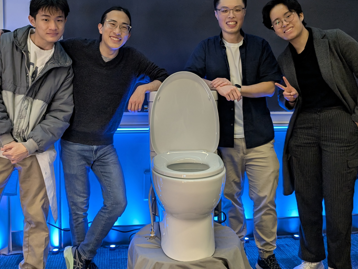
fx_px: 394
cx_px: 177
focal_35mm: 38
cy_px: 113
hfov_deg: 48.9
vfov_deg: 37.7
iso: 190
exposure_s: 1/40
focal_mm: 6.9
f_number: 1.68
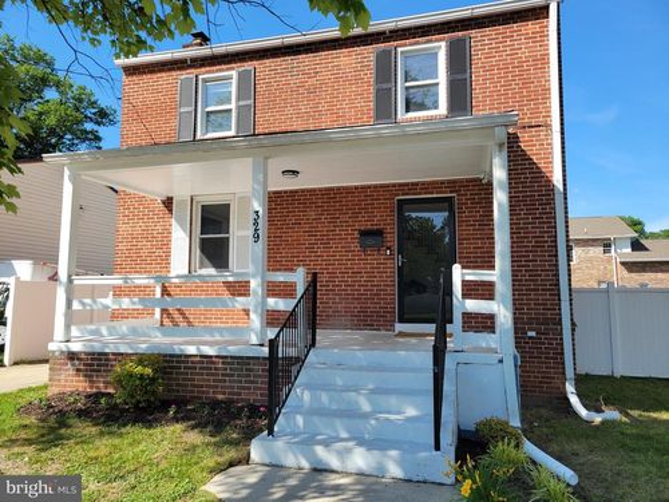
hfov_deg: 67.3
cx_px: 334
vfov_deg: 53.1
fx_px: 502
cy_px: 251
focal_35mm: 26
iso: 40
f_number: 1.8
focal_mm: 5.4
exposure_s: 1/1304
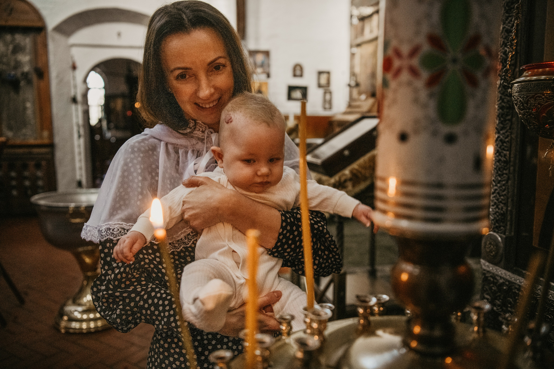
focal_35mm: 32
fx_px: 492
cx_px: 277
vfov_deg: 41.1
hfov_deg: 58.7
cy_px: 184
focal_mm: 32
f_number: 3.2
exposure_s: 1/250
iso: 3200
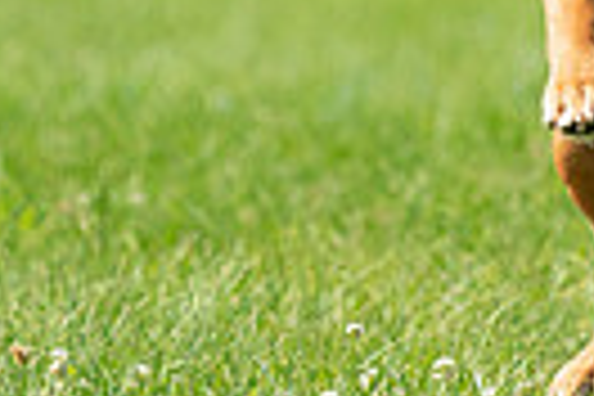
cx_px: 918
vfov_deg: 1.0
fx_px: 22009
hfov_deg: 1.5
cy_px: -448
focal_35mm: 1334
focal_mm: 303
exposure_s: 1/4000
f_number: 6.3
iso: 1600
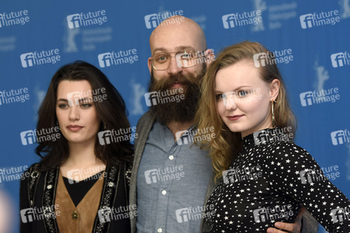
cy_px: 116
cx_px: 175
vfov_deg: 8.7
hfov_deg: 13.0
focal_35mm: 158
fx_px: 1530
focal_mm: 105
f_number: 3.5
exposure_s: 1/320
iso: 640
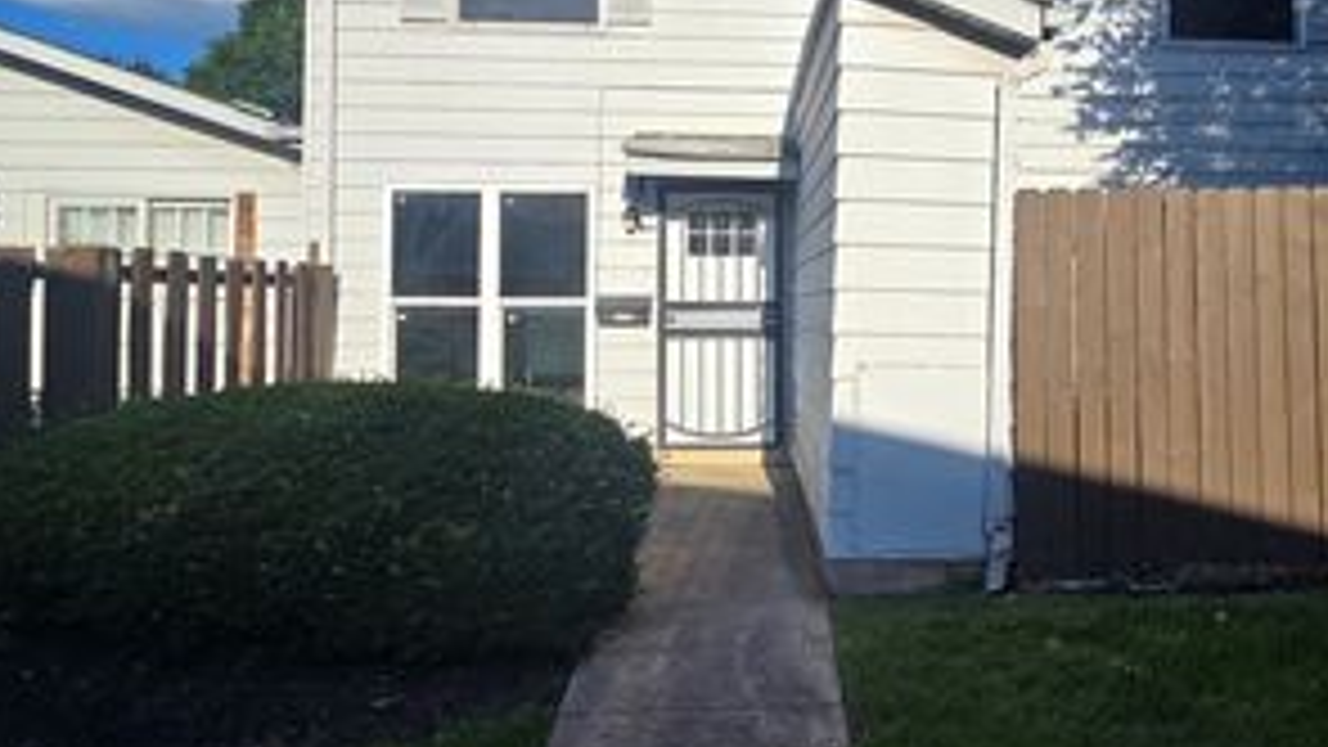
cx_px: 810
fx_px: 845
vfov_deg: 47.3
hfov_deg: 75.3
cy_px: 286
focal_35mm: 24
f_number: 2.2
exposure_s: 1/2169
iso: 50
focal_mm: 2.2
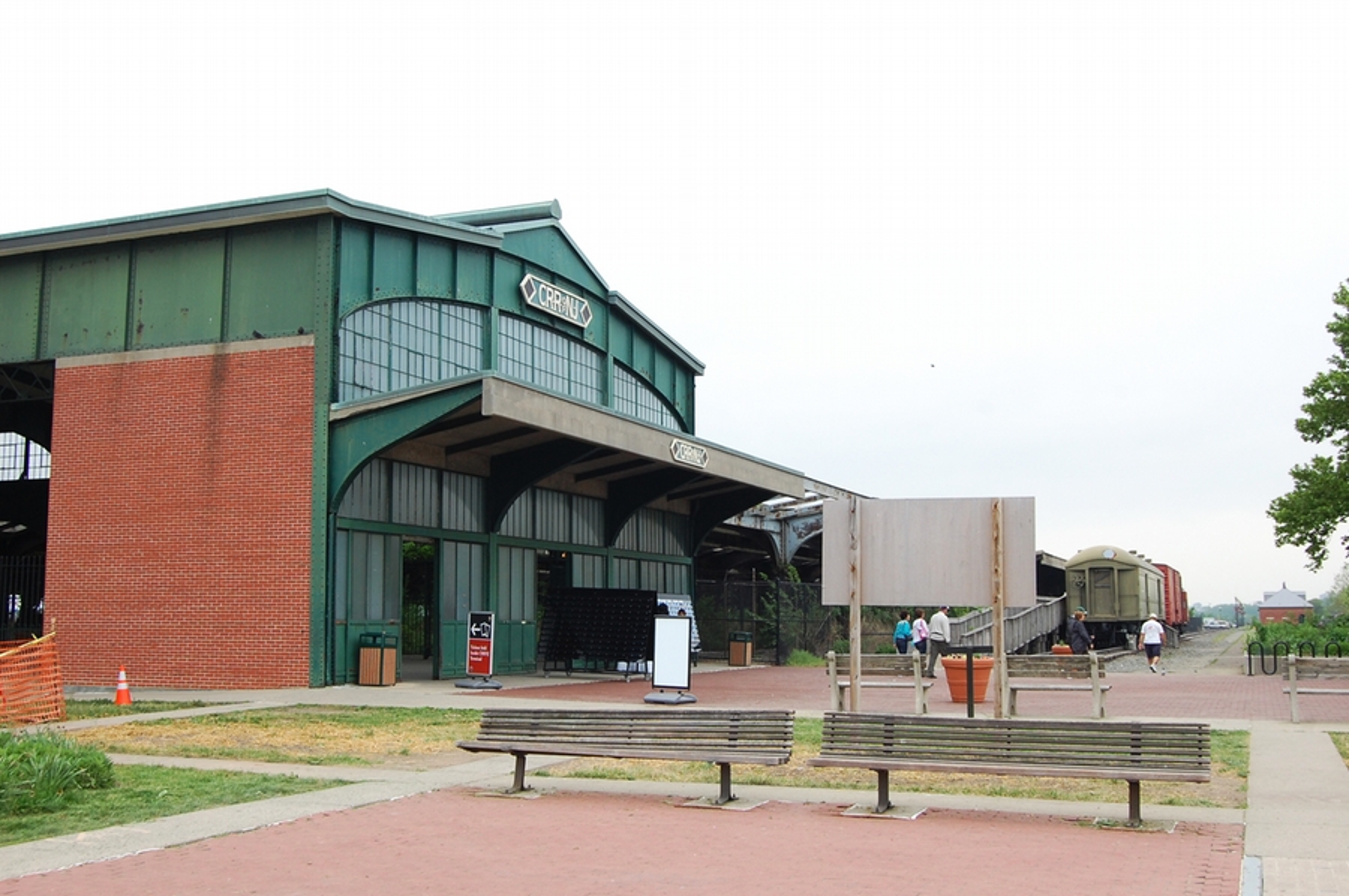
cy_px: 448
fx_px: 1460
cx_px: 674
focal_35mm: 39
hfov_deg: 49.6
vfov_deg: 34.1
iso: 400
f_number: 9
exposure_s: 1/160
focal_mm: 26
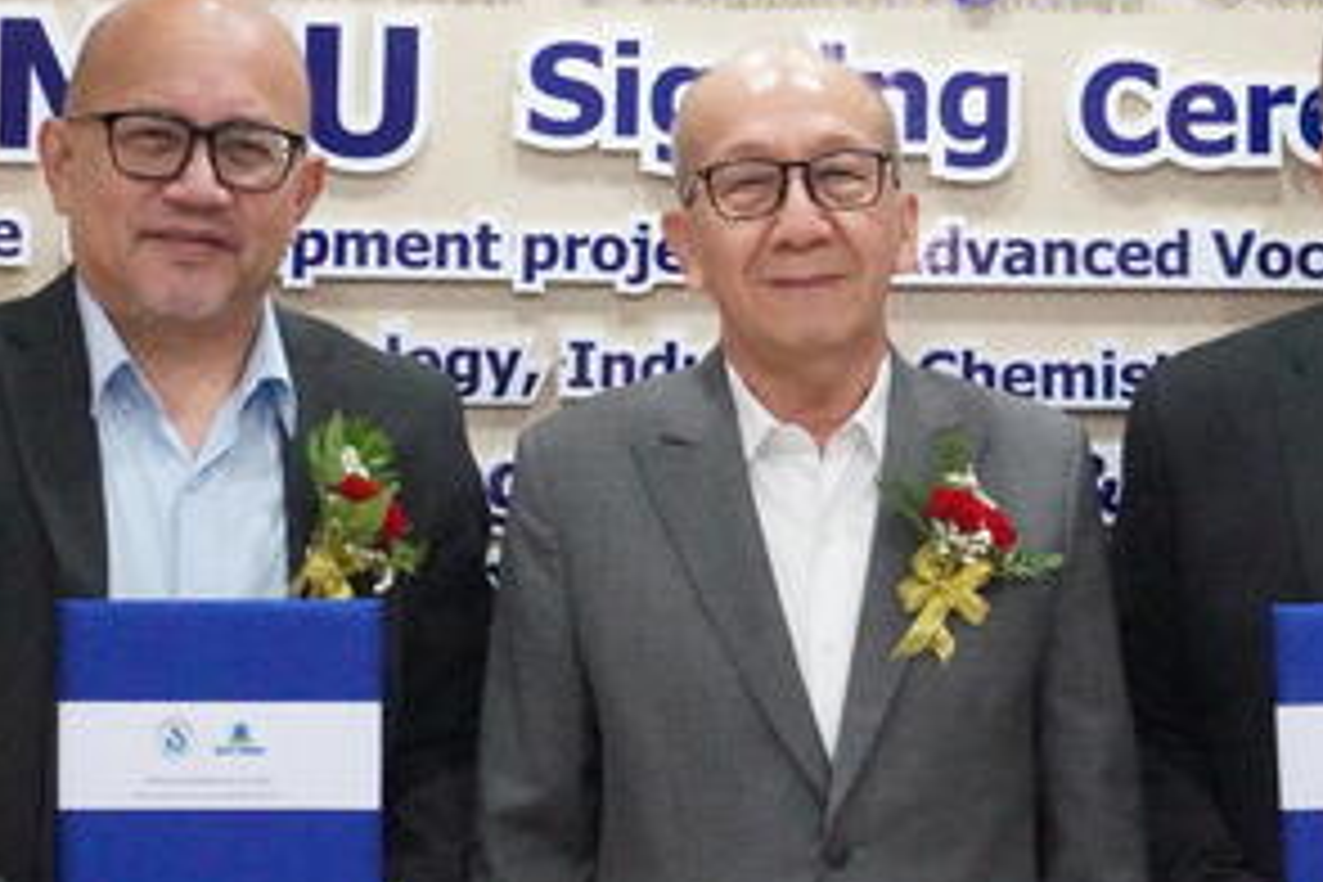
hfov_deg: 16.5
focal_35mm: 124
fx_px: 4557
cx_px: 774
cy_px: 290
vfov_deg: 11.0
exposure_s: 1/160
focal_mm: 38
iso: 20000
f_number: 9
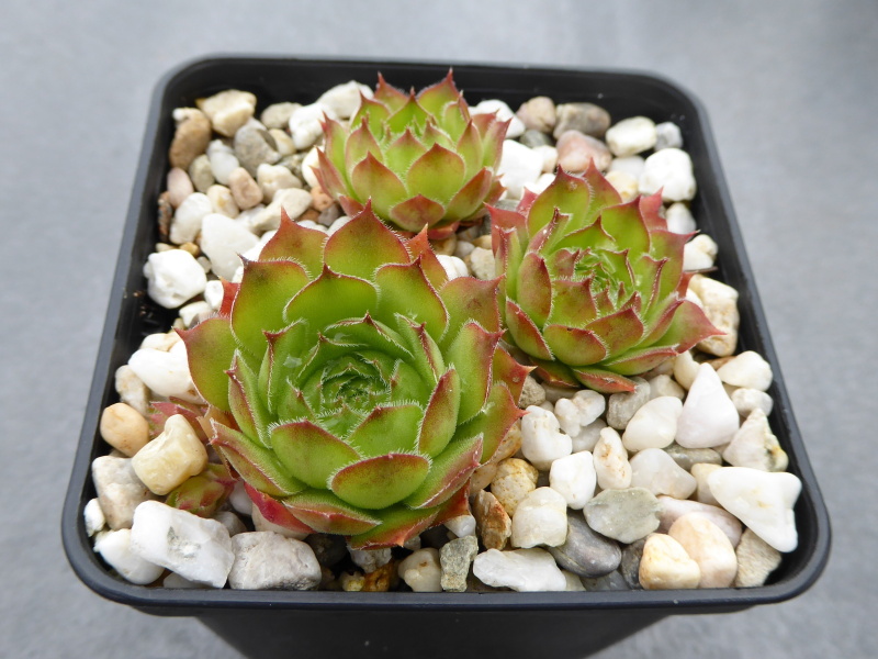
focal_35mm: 29
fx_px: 736
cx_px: 439
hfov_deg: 61.7
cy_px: 330
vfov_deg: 48.2
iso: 80
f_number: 3.5
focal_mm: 5
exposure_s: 1/400
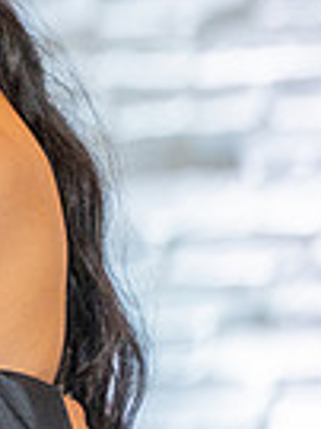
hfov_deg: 2.0
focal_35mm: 743
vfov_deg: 2.7
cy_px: 17
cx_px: -543
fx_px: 9201
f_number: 2.8
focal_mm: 180
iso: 1600
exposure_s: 1/320
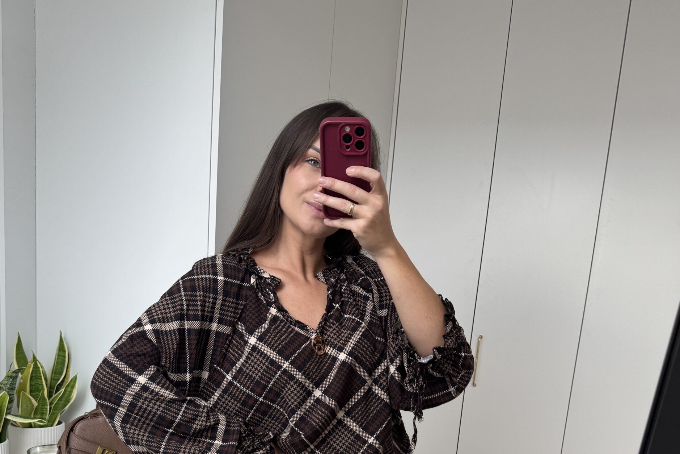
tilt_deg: -32.2
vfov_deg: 36.2
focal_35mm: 34
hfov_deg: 55.8
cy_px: 418
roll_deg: -4.9
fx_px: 642
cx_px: 337
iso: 100
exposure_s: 1/121
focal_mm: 6.76
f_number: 1.78
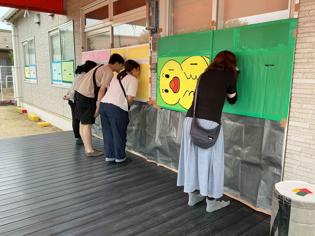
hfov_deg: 61.7
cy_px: 118
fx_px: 264
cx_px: 158
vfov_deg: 48.2
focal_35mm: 29
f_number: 1.8
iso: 20
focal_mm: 3
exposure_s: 1/164
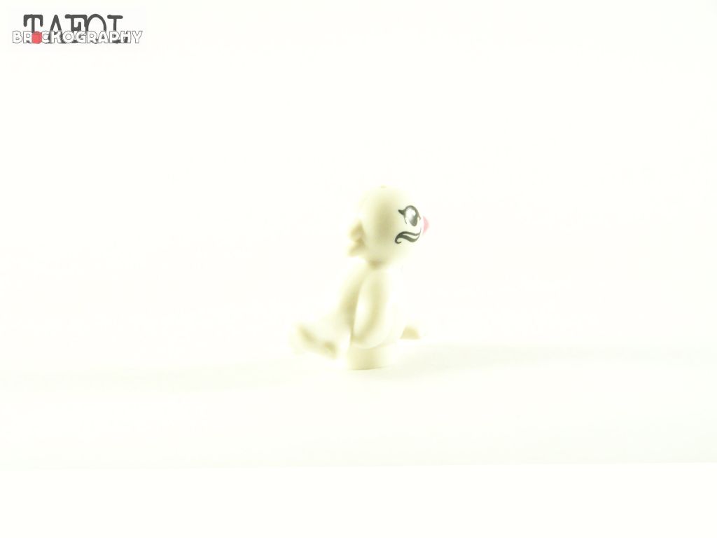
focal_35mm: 94
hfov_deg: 20.9
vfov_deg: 15.7
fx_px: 1947
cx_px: 358
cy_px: 269
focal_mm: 15.6
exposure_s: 1/60
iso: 400
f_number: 3.6
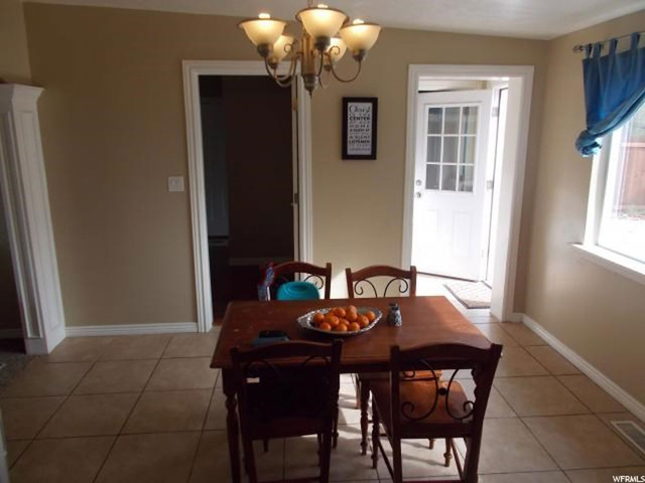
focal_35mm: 26
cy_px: 242
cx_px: 322
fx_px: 484
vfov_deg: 53.1
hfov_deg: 67.3
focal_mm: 4.6
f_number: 3.2
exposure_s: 1/250
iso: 200
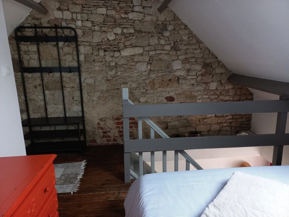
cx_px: 144
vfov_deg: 54.9
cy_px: 108
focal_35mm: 25
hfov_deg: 69.4
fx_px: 209
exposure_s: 1/33
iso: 320
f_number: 1.8
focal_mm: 4.6
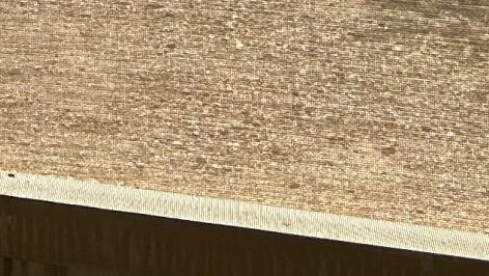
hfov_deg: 11.4
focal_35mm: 180
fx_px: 2335
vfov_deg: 6.1
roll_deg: +1.9
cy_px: -604
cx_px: -285
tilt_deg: -1.4
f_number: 1.5
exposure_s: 1/2695
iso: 50
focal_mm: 5.7
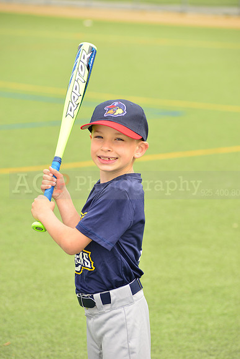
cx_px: 120
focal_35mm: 185
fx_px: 1849
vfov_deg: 11.1
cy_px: 180
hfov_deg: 7.4
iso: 250
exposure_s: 1/200
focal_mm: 185
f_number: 8
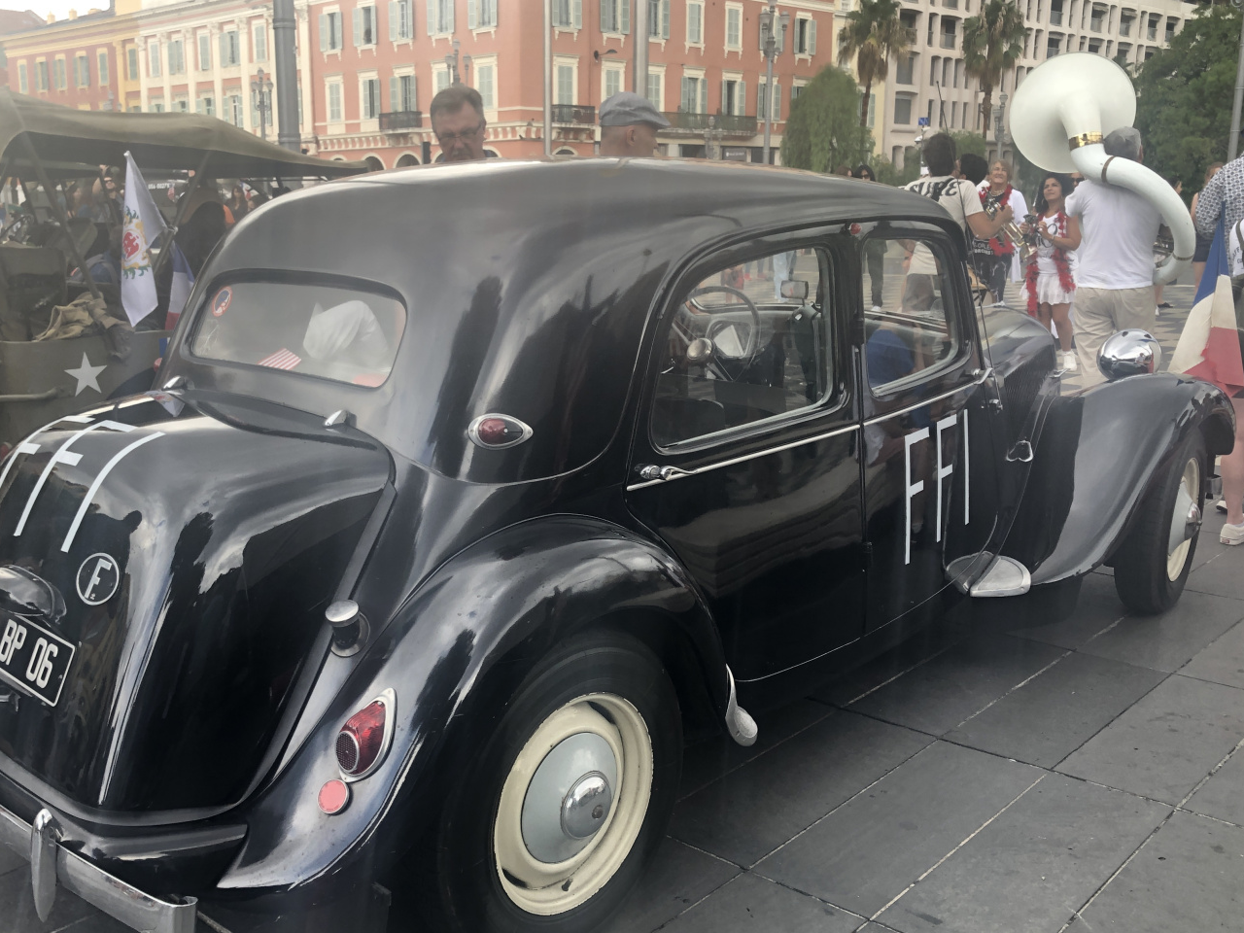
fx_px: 1258
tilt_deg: -11.9
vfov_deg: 40.7
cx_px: 550
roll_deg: -0.2
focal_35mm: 35
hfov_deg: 52.5
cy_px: 498
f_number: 1.8
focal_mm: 3.99
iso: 32
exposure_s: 1/120
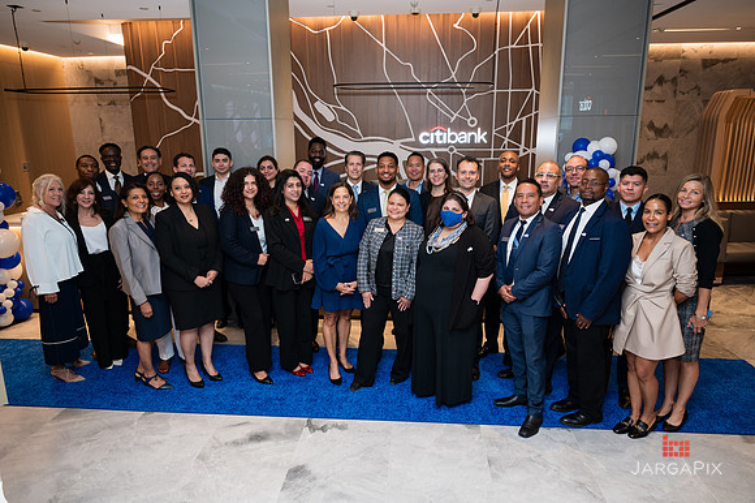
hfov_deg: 73.3
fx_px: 507
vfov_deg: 52.7
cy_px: 252
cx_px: 378
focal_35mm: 24
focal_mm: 24
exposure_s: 1/160
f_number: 3.2
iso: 400
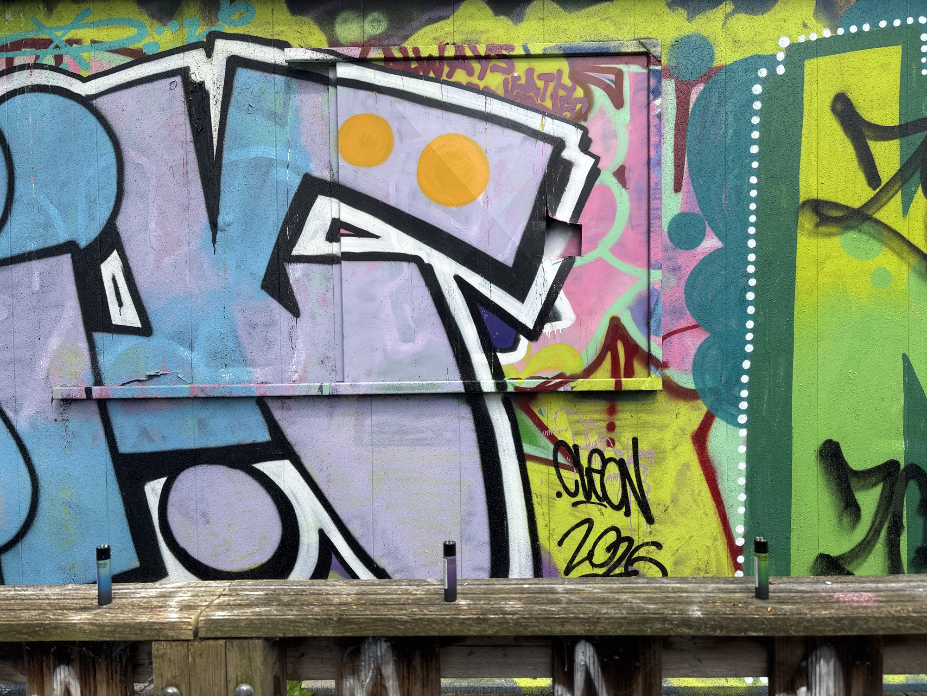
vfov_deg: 53.1
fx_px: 696
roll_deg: +0.8
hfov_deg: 67.3
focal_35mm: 26
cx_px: 464
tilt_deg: -1.6
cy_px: 348
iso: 50
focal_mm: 5.96
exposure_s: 1/577
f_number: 1.6
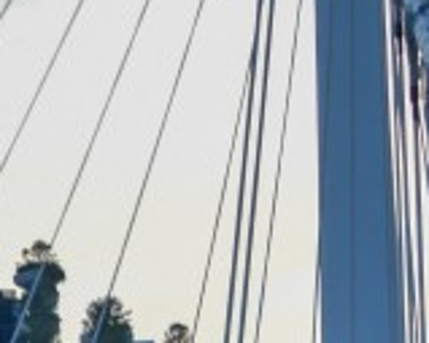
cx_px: -648
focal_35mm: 201
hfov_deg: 8.6
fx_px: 2553
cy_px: 826
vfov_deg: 7.2
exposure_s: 1/500
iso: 1000
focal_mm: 21
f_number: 3.8
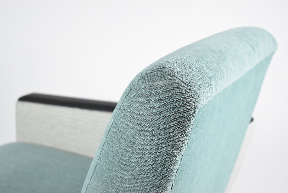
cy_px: 96
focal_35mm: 63
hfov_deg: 31.9
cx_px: 144
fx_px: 504
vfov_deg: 21.6
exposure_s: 1/125
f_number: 5
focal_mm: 42
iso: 1400
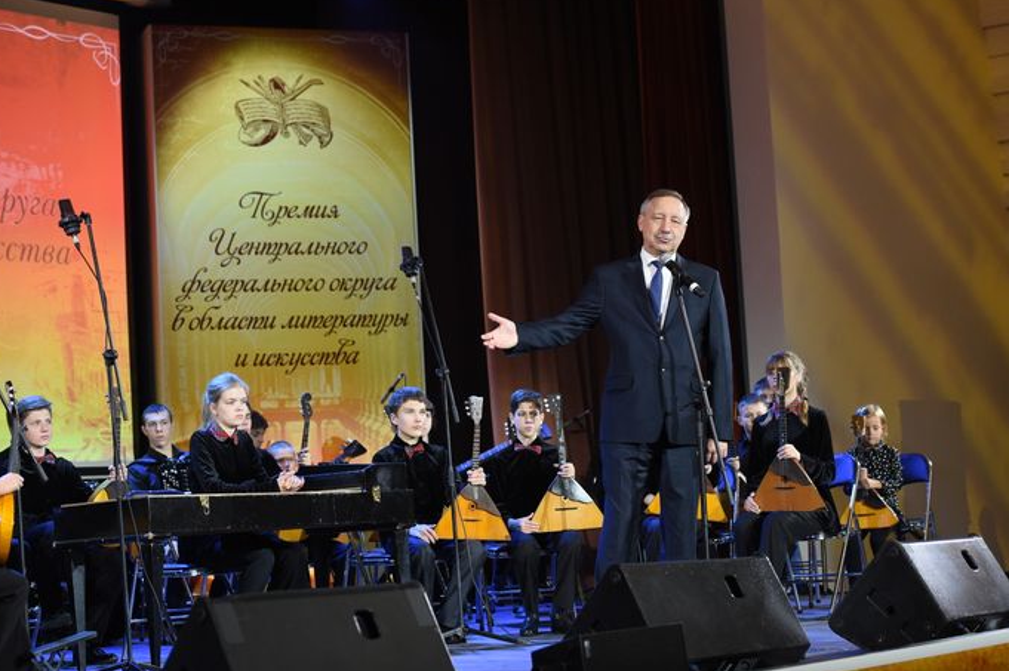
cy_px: 335
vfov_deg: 18.9
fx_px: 2016
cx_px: 496
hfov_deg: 28.1
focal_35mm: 72
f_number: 4
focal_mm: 70
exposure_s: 1/640
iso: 5000
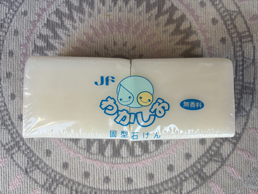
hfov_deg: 67.3
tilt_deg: -87.0
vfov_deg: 53.1
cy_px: 97
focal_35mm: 26
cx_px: 129
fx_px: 194
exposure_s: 1/283
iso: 50
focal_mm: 5.96
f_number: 1.6
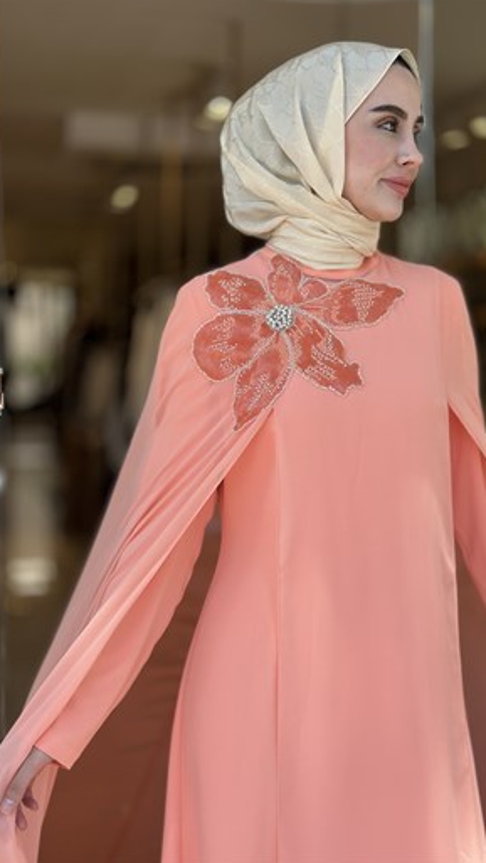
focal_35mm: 53
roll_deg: -0.9
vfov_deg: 39.2
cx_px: 291
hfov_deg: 22.6
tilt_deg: -3.1
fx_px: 1213
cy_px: 429
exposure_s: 1/767
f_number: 1.78
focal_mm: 6.86
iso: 80
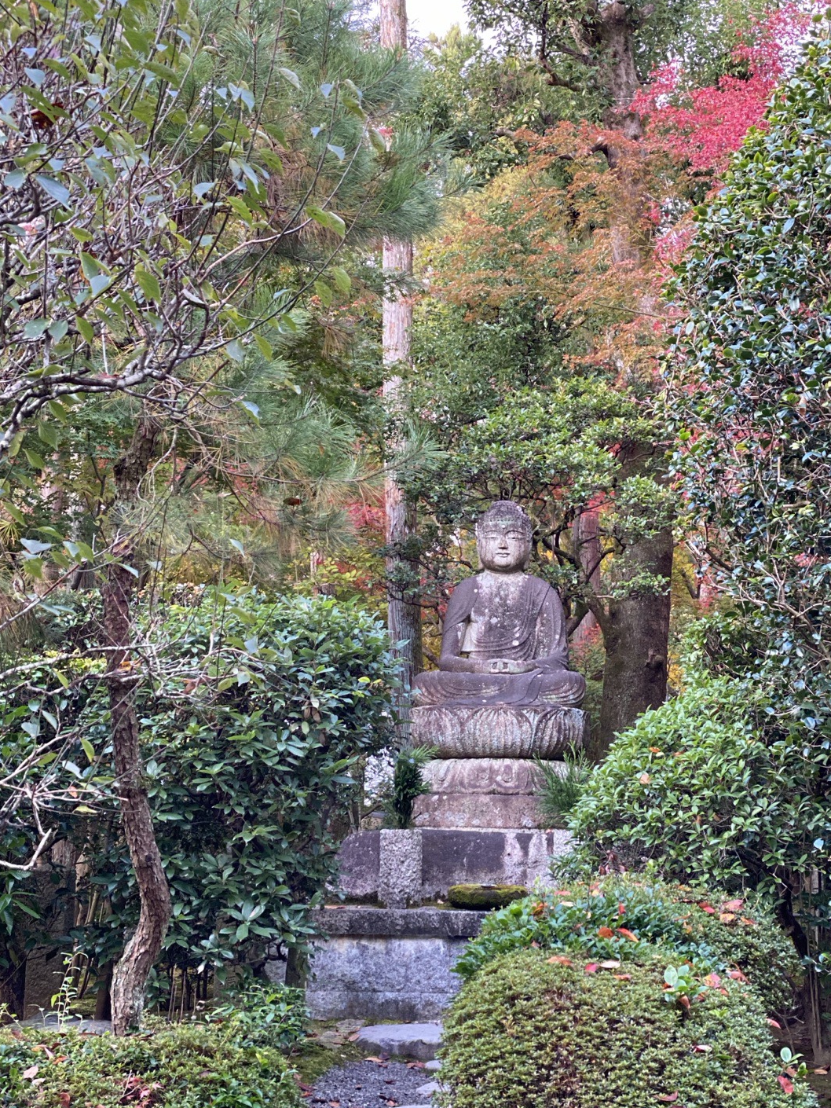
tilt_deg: +8.2
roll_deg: -0.5
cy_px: 585
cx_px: 469
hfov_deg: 24.8
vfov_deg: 32.7
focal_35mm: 59
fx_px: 1888
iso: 100
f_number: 2
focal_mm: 6
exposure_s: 1/122
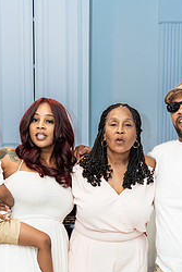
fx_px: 477
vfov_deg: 30.9
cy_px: 224
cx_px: 99
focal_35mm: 63
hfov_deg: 21.6
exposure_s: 1/250
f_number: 3.5
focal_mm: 35
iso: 800
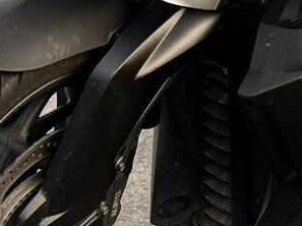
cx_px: 452
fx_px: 2660
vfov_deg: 4.8
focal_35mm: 305
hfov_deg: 6.4
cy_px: -112
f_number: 1.78
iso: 64
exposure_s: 1/420
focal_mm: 6.76
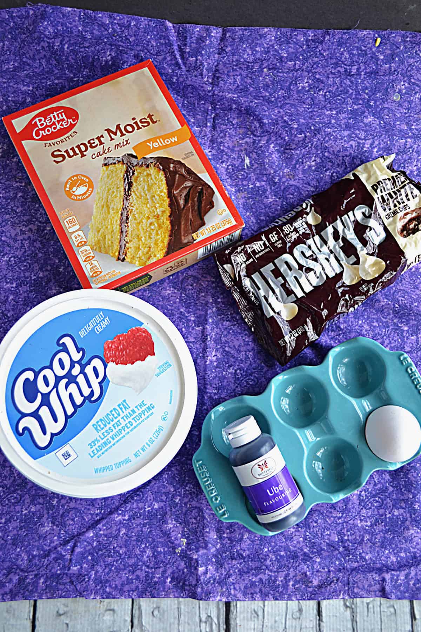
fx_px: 579
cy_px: 316
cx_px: 210
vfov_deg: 57.2
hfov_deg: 40.0
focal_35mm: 33
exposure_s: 1/100
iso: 400
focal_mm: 22
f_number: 5
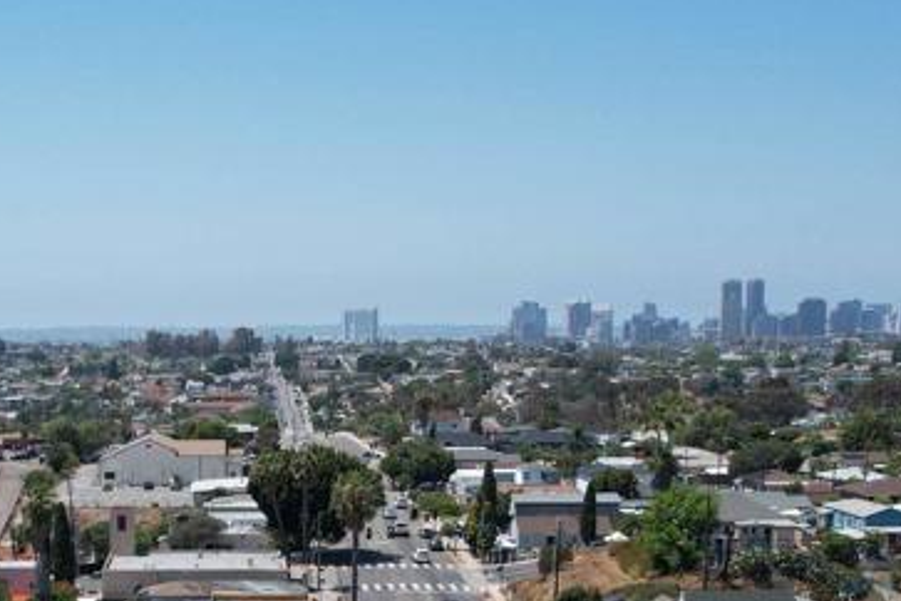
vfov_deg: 21.0
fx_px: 1552
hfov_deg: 31.6
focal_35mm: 62
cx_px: 199
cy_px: 635
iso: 110
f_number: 2.8
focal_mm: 8.38
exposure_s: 1/2500
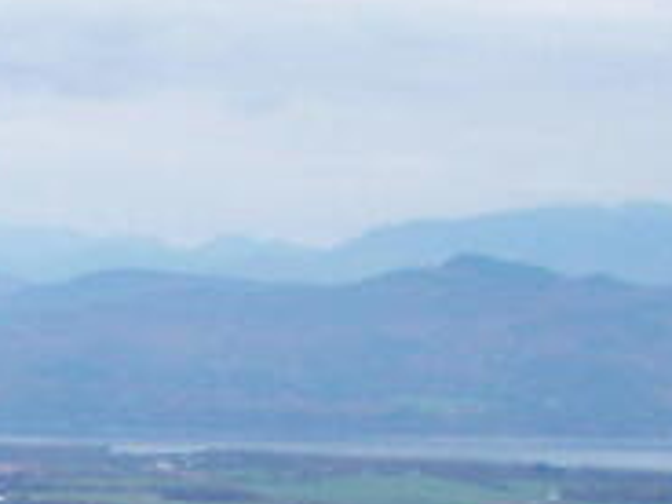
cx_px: -866
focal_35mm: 212
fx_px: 4116
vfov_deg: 6.8
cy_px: 968
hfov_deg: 8.6
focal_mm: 6.3
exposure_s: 1/500
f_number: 2.8
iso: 80
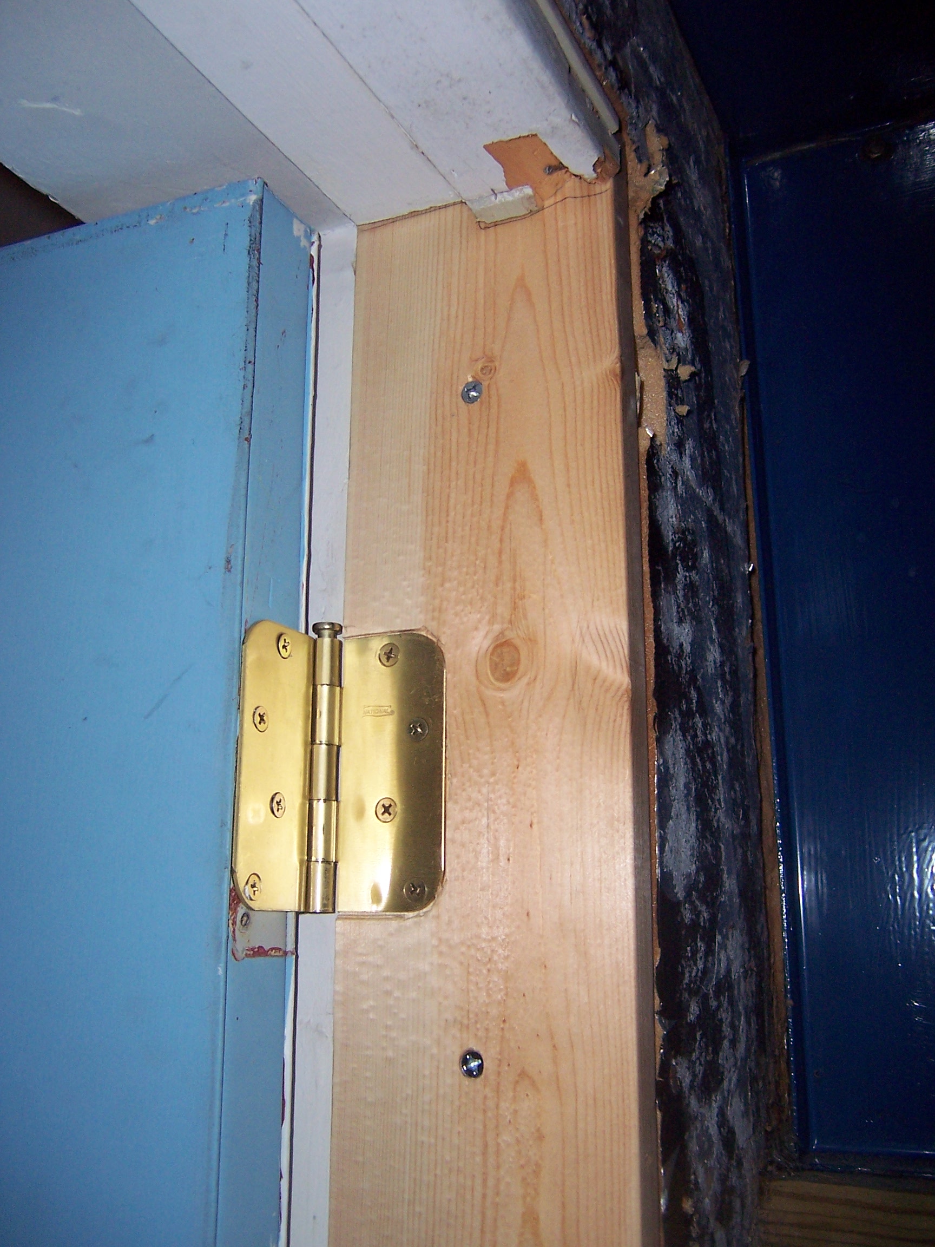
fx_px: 1188
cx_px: 468
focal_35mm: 33
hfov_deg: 42.9
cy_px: 624
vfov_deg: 55.4
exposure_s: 1/60
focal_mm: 5.5
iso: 140
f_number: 2.8
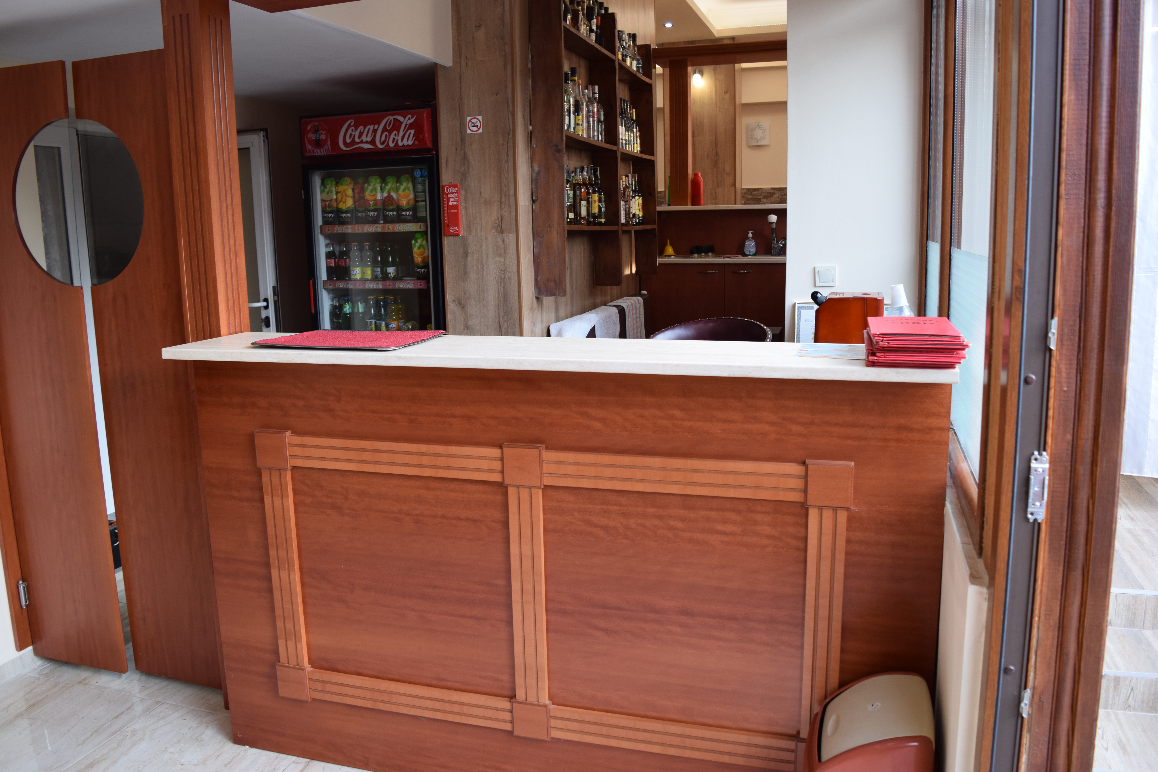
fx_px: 868
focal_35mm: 27
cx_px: 579
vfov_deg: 47.9
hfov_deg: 67.4
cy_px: 386
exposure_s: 1/80
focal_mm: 18
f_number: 4.5
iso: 400
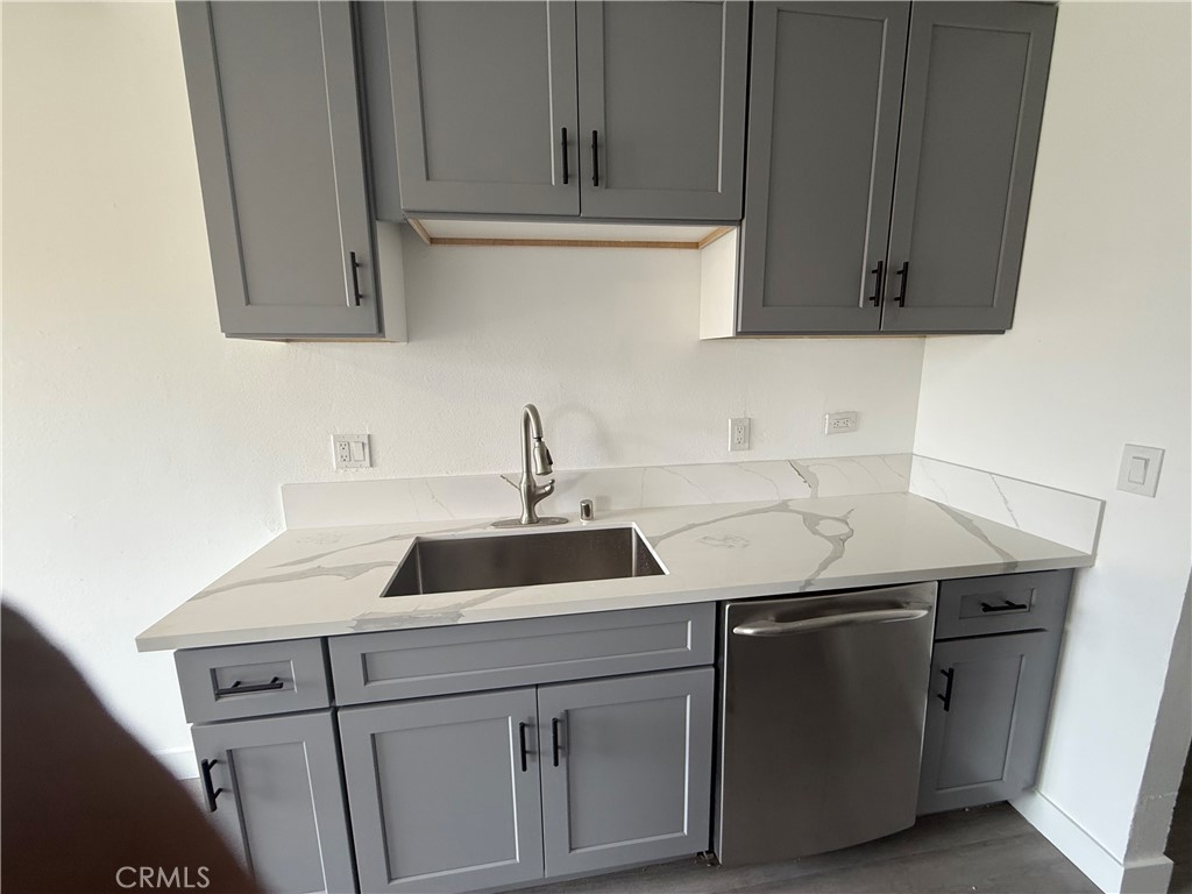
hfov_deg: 102.1
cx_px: 596
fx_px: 482
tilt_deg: -9.9
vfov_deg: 85.7
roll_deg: +1.0
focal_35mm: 14
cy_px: 447
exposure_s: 1/120
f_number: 2.2
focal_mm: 2.22
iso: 125
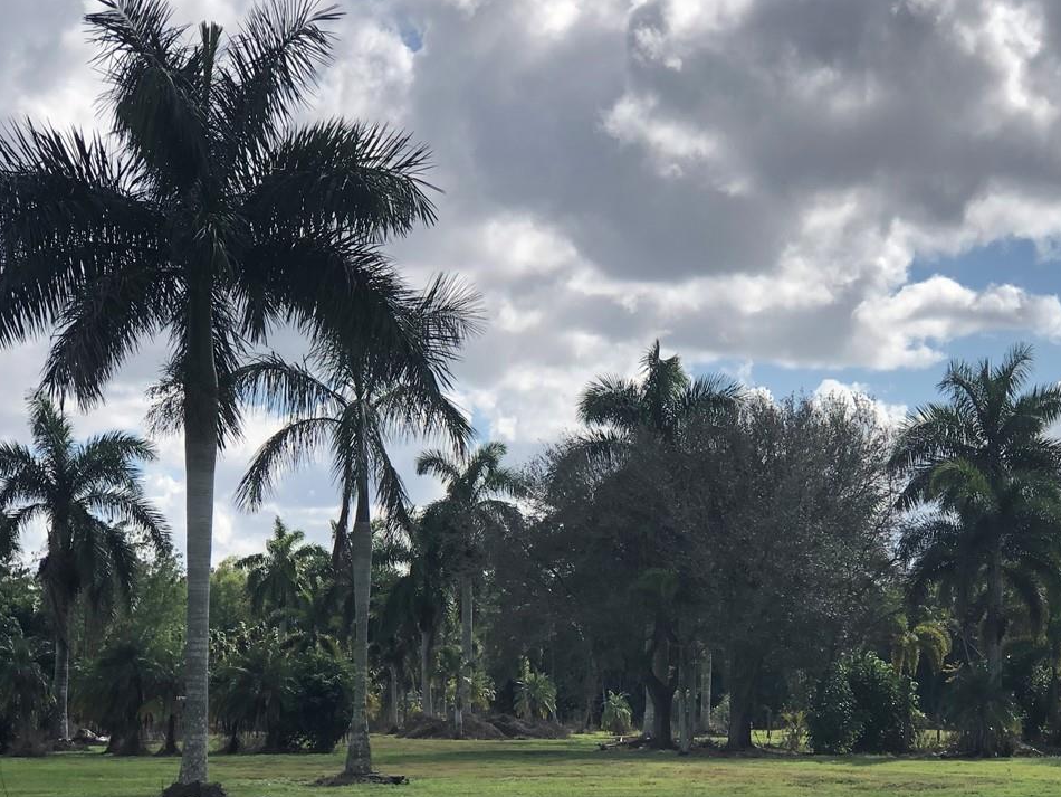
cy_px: 578
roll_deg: +0.0
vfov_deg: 15.4
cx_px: 673
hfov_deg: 20.4
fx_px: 2943
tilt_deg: +1.7
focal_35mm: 96
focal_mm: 6.6
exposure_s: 1/883
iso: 20
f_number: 2.8
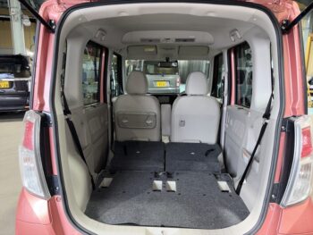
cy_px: 118
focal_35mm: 26
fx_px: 235
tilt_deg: -10.9
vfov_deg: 53.1
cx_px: 156
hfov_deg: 67.3
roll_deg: -0.2
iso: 40
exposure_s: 1/17
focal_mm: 5.96
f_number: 1.6
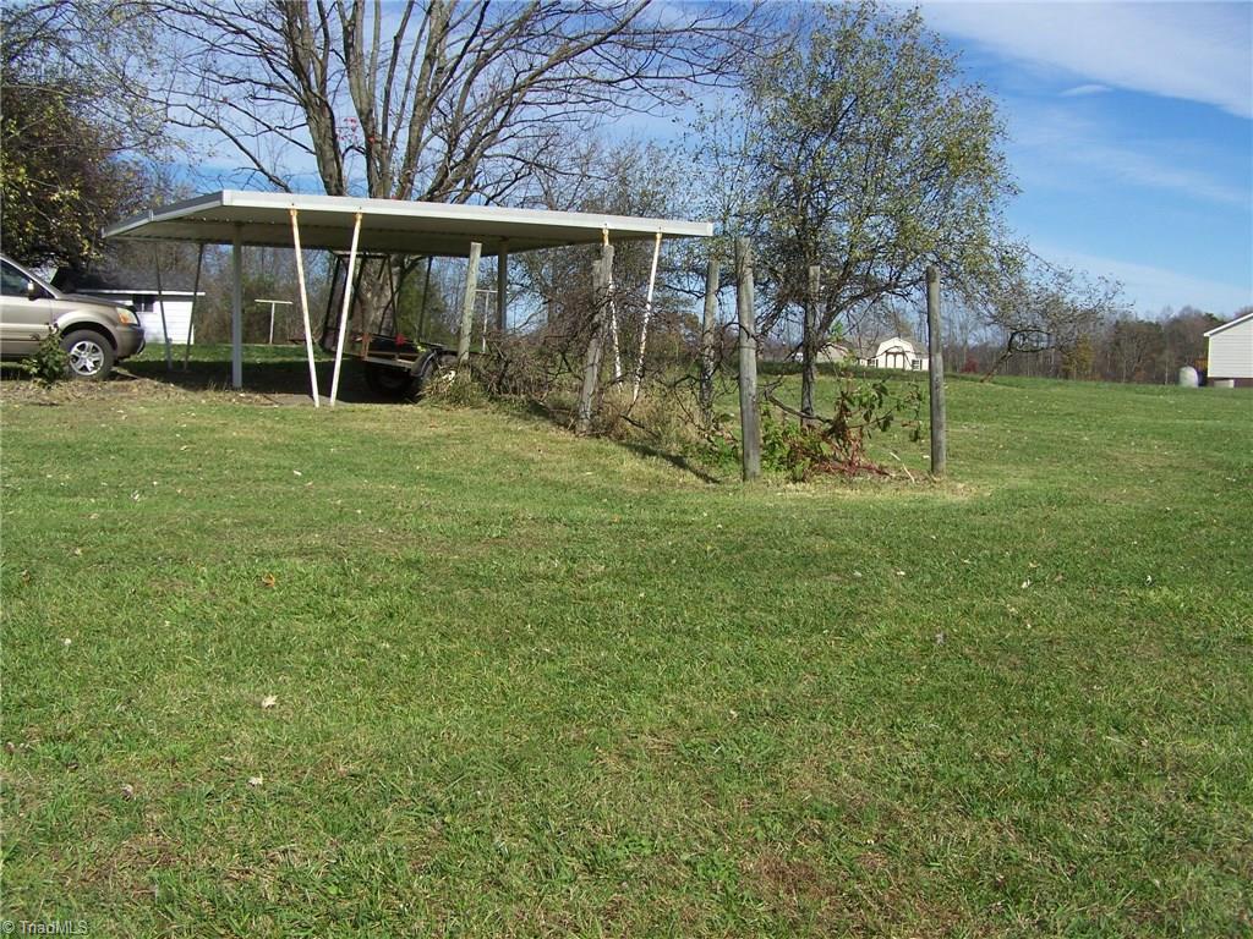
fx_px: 1375
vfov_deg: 37.7
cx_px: 626
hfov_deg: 49.0
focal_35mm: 38
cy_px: 470
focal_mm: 6.3
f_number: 4
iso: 64
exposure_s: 1/640
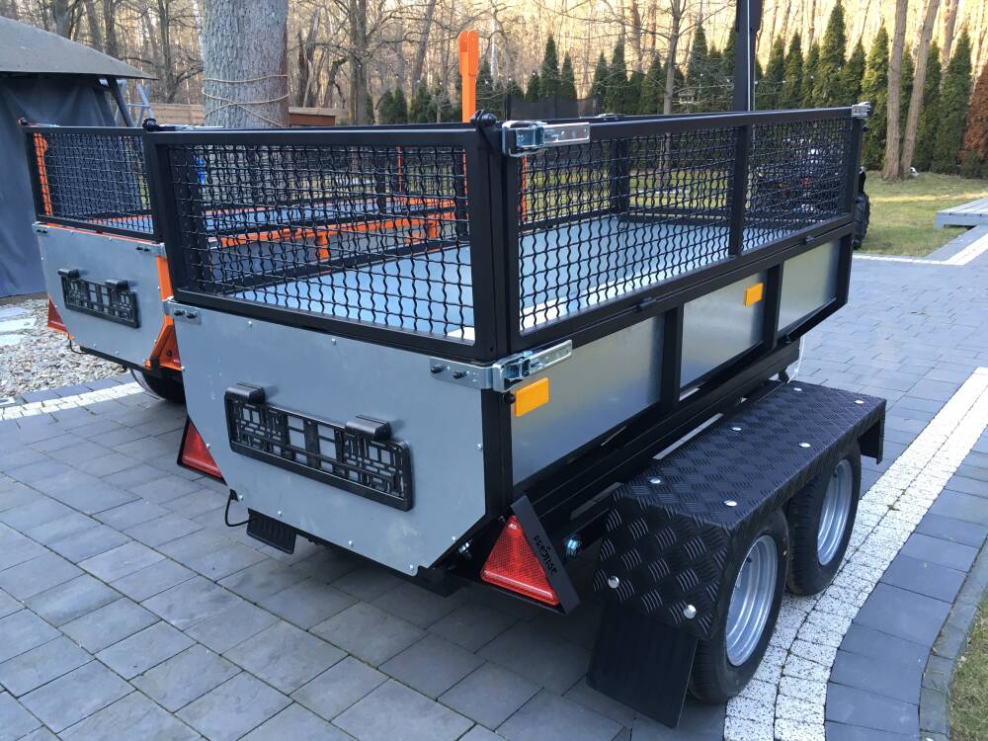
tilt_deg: -15.8
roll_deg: +0.3
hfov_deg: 61.7
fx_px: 828
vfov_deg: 48.2
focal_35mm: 29
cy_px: 370
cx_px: 494
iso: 25
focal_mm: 4.15
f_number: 2.2
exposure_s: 1/33
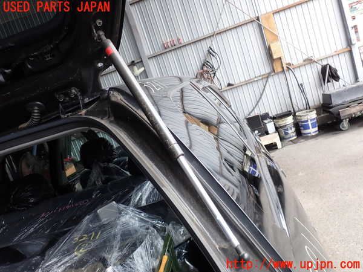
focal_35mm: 30
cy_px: 136
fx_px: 315
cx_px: 182
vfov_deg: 46.8
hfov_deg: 60.0
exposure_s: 1/125
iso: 100
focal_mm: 5.4
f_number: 3.2
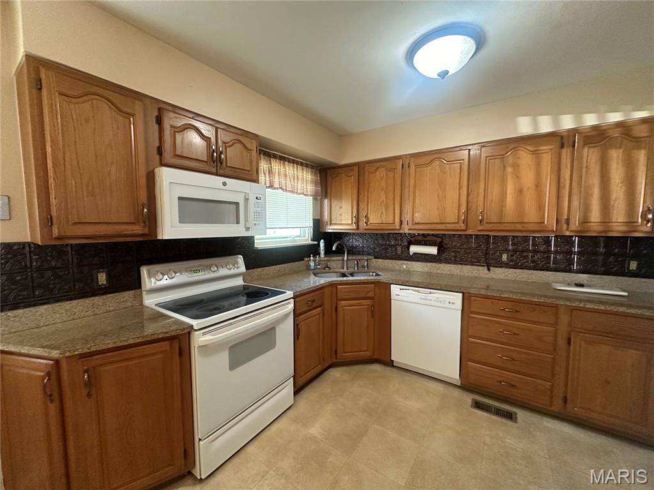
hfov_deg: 102.1
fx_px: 265
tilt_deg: -4.7
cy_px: 245
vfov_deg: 85.7
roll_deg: -0.1
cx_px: 327
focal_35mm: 14
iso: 400
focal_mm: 2.22
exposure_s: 1/60
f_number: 2.2
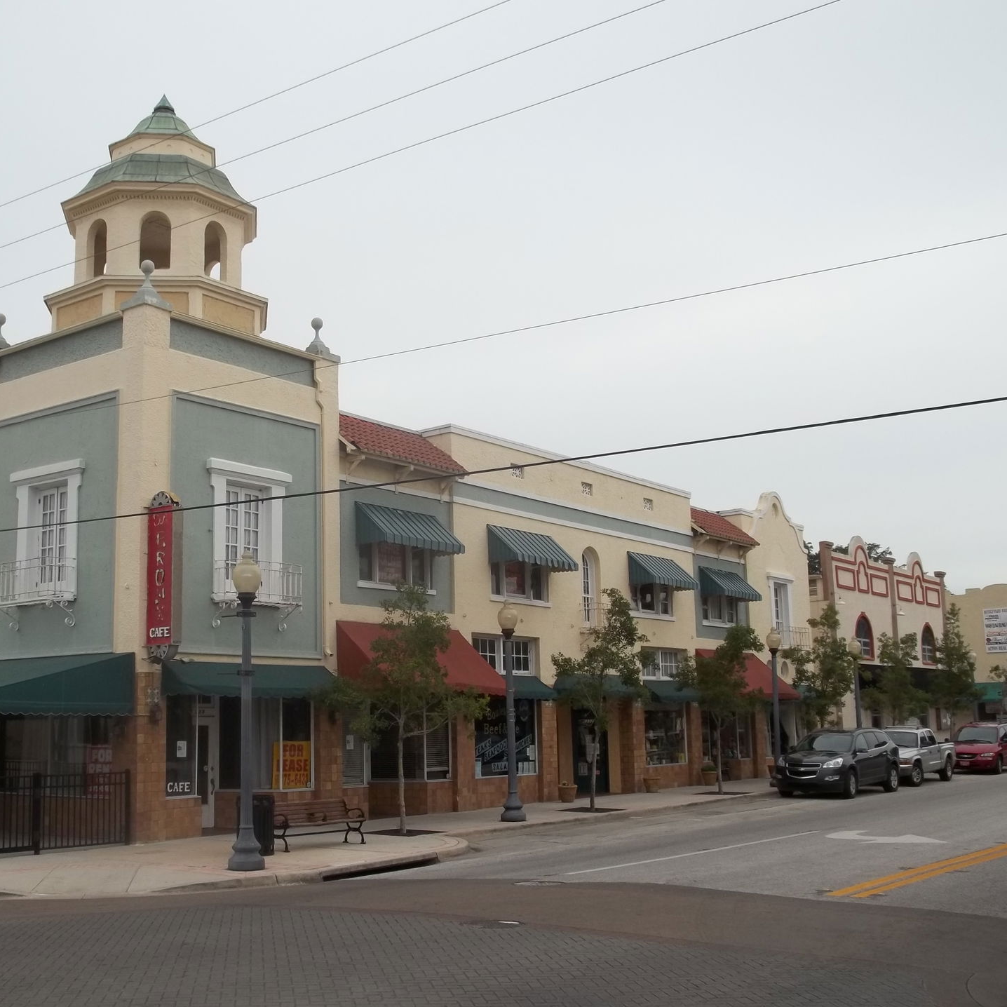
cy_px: 504
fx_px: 1284
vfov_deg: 42.8
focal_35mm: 39
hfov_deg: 42.7
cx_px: 412
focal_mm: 5.9
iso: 64
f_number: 3.3
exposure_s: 1/320
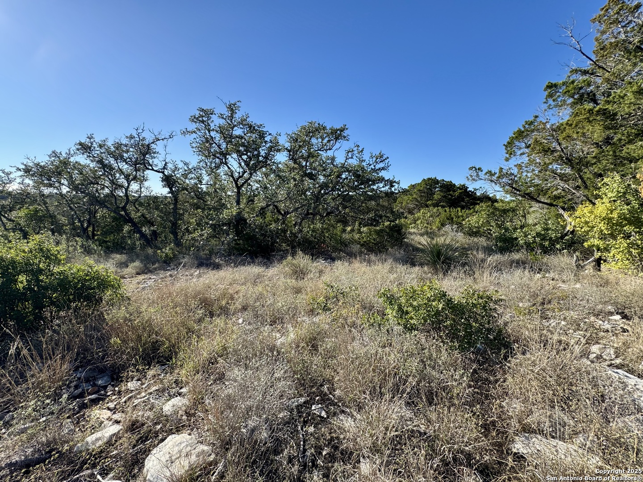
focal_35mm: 14
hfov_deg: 102.1
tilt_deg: -9.9
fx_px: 260
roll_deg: -1.3
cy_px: 241
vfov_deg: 85.7
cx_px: 322
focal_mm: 2.22
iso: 40
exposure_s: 1/787
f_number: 2.2
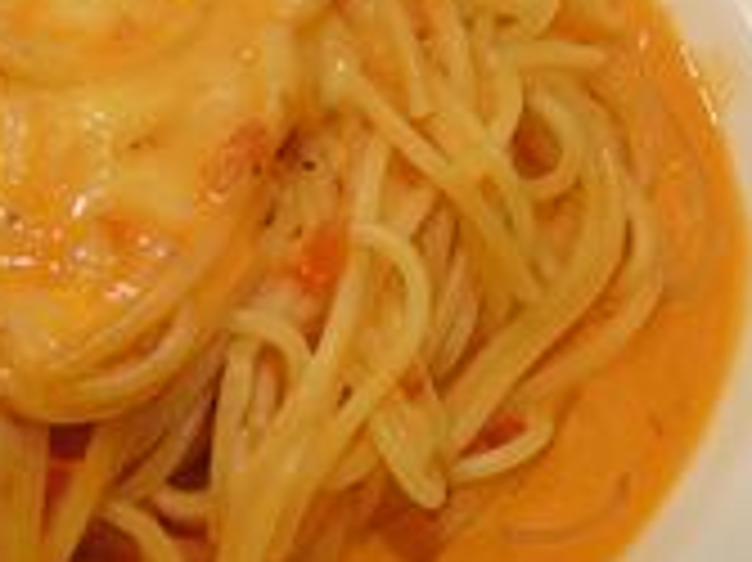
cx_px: 86
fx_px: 1975
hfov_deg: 21.1
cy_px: 211
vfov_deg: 16.2
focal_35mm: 91
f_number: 3.2
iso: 50
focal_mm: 6.3
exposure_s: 1/18.5
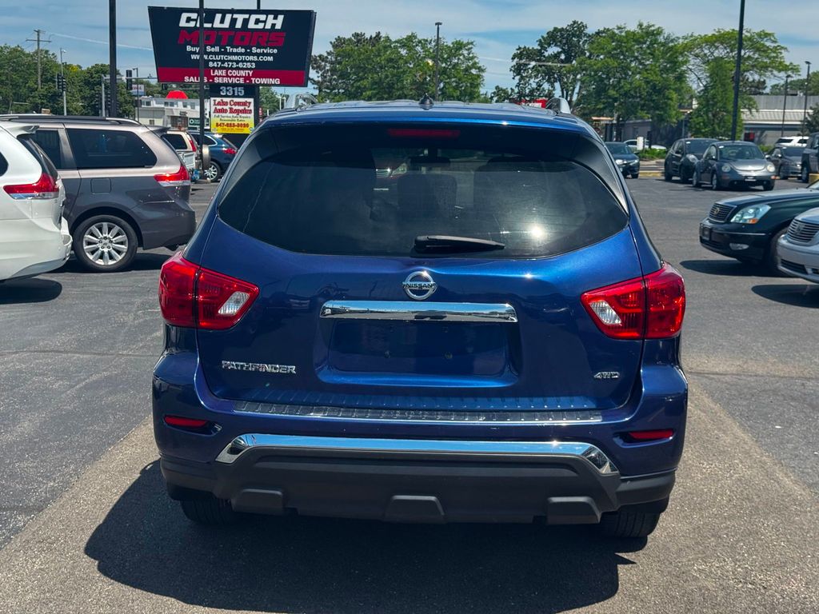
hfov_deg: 39.7
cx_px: 410
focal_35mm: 48
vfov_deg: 30.3
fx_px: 1136
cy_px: 307
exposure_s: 1/2513
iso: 64
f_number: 1.78
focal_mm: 6.76
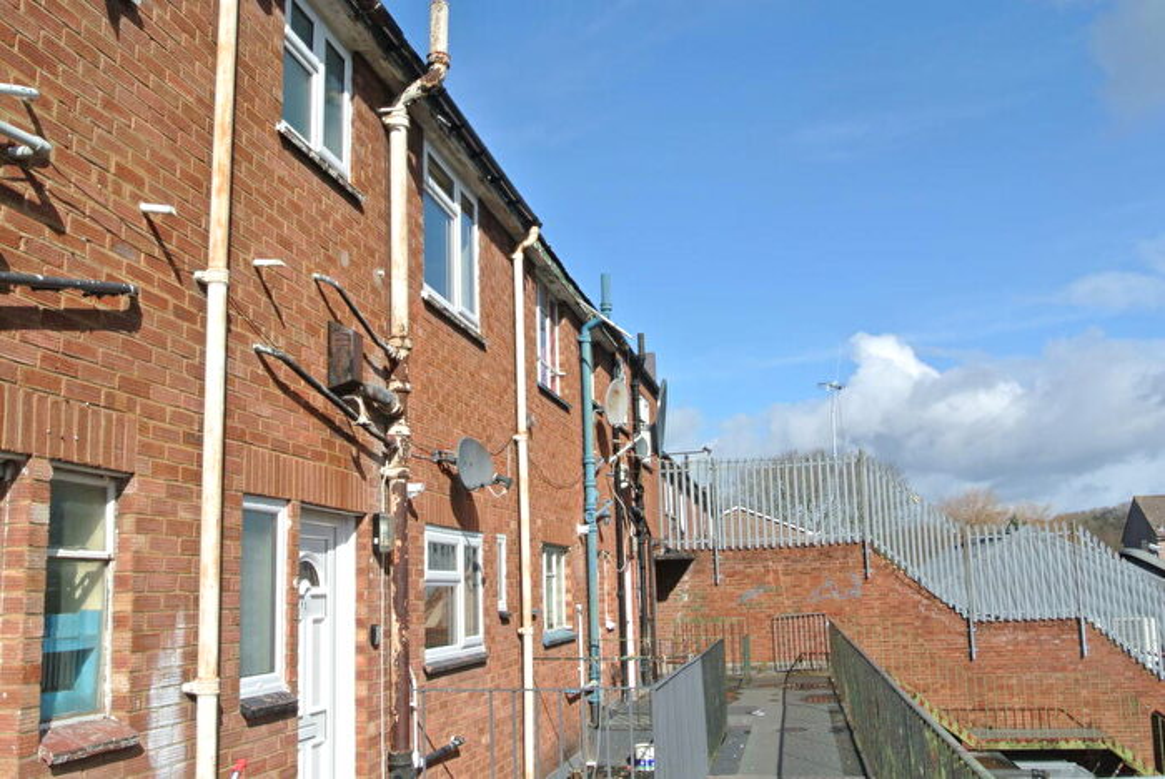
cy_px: 390
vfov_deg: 41.2
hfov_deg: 58.7
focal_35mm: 32
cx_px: 582
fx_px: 1036
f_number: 16
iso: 100
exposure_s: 1/60
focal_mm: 12.2
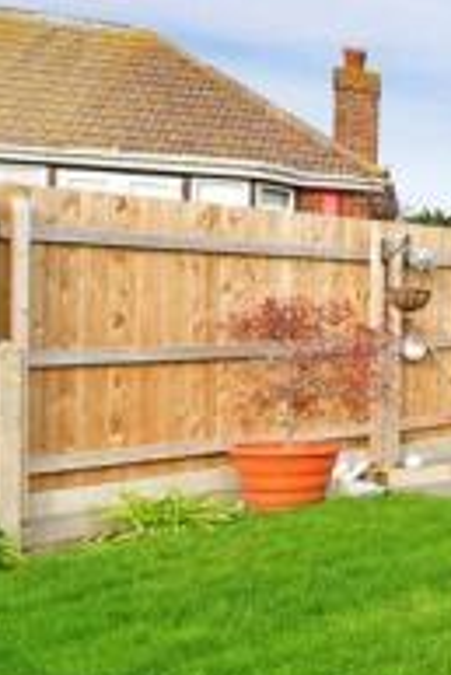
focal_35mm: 51
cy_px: 369
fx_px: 957
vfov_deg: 38.8
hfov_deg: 16.9
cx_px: 968
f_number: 8
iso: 100
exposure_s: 1/50
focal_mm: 10
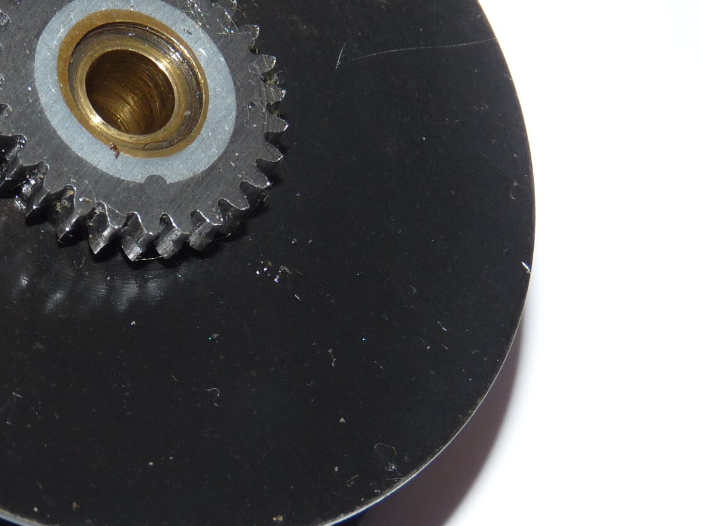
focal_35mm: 160
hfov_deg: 12.2
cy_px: 235
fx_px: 3240
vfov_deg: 9.3
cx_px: 51
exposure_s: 1/40
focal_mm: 12.4
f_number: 4
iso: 100
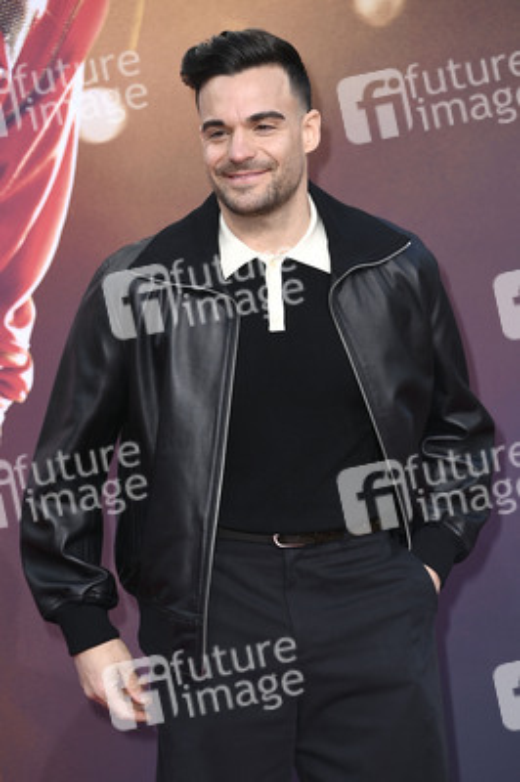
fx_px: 3689
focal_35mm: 170
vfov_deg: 12.1
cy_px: 391
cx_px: 260
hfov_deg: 8.1
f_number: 6.3
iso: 320
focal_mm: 170
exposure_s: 1/250
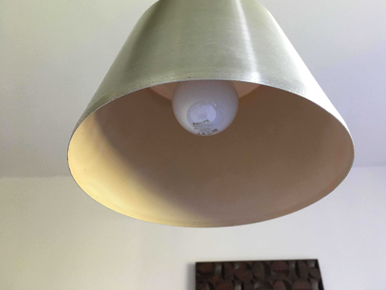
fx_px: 335
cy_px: 140
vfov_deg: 46.8
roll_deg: +0.4
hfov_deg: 60.0
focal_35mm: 30
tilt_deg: +34.5
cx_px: 198
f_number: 2.2
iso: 200
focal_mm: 4.15
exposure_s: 1/33
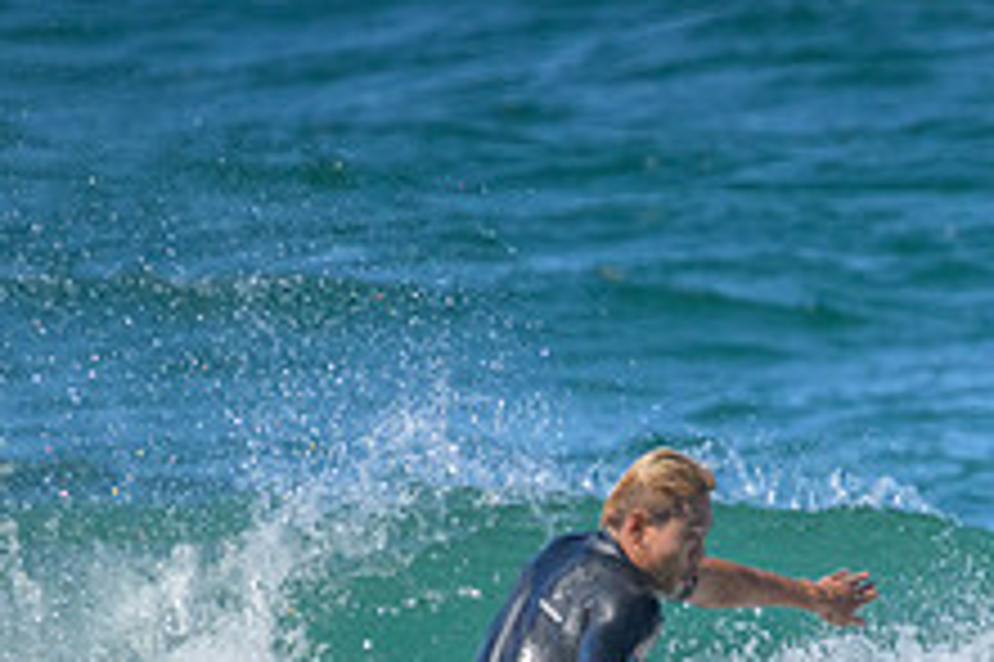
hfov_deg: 1.0
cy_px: 867
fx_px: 58049
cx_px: 945
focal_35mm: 2104
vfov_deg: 0.7
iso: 4500
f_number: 11
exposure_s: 1/2000
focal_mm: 800
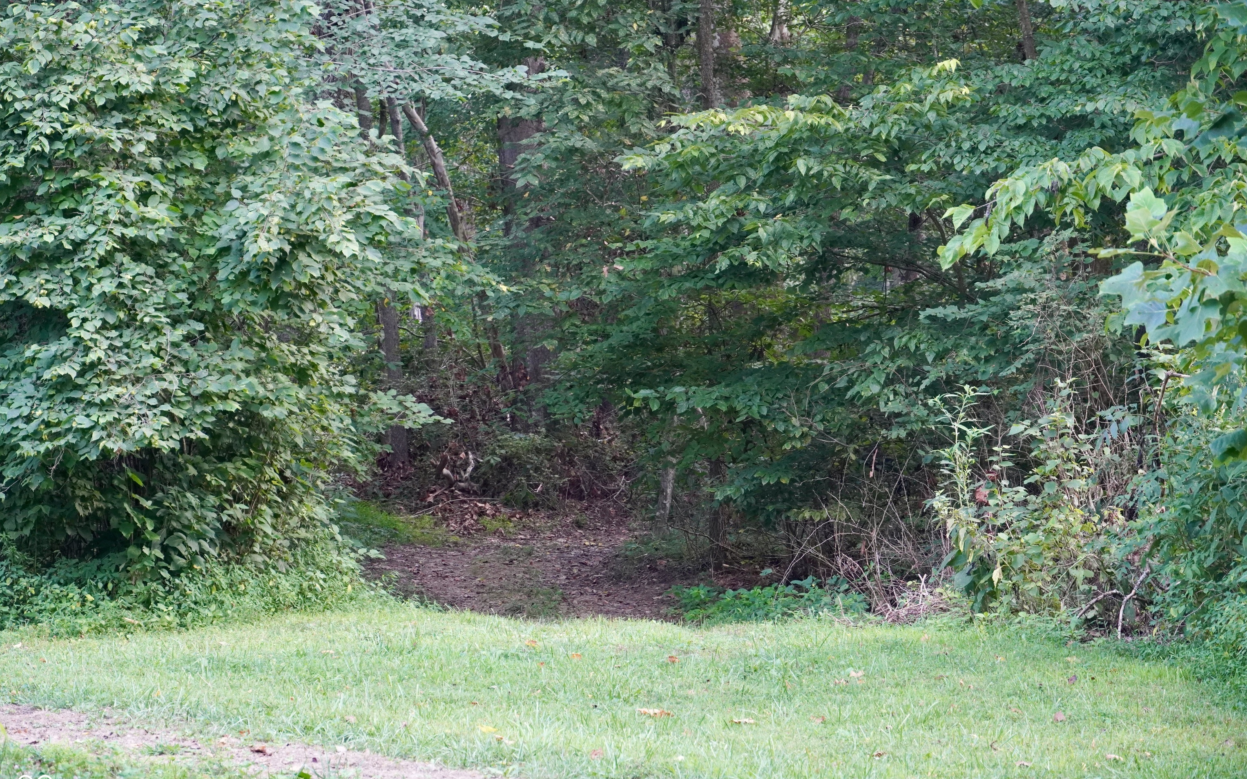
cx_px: 626
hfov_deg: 17.4
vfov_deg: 10.9
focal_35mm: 120
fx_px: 4078
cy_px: 393
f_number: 5.6
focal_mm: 78
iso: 1600
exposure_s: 1/160
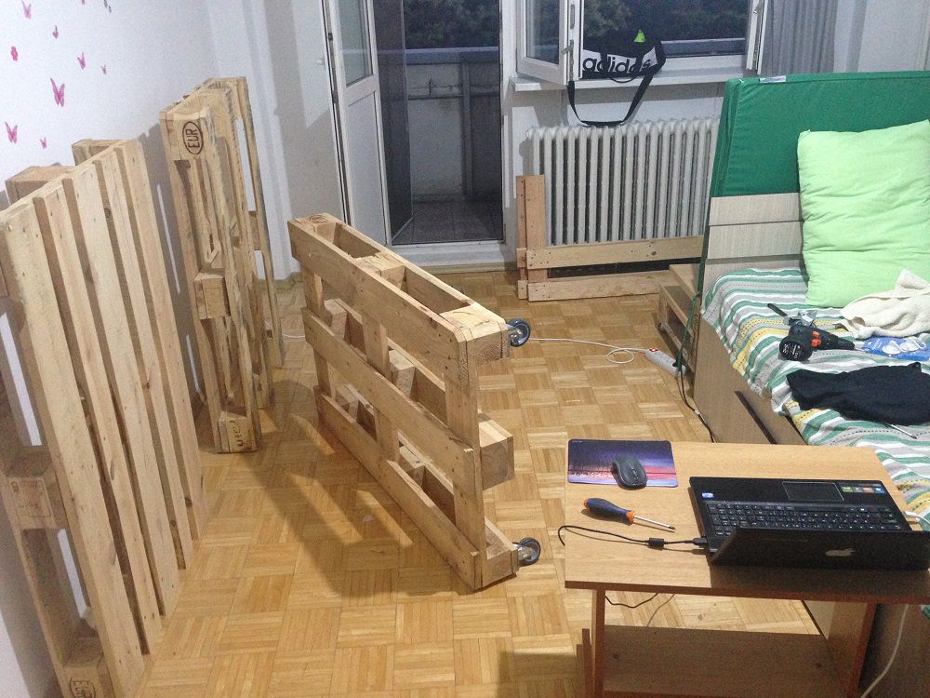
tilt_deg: -23.8
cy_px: 349
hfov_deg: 55.4
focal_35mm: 33
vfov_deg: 42.9
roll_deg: +2.3
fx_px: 887
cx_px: 465
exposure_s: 1/15
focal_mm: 4.12
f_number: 2.4
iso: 320
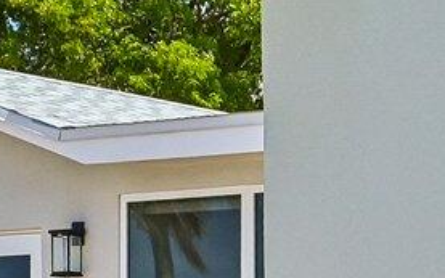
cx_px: 1028
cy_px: 194
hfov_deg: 10.6
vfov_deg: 7.6
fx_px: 2098
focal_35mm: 173
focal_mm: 23
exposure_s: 1/3200
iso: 1000
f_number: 8
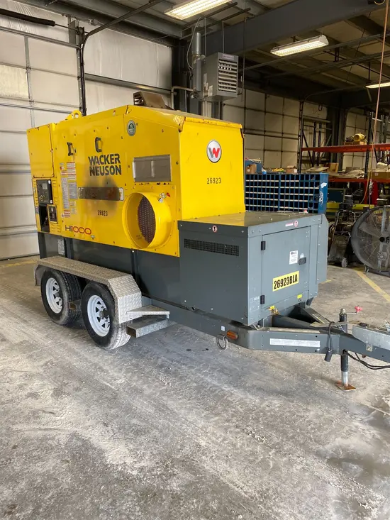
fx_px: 390
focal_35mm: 26
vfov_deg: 67.3
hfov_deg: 53.1
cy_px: 260
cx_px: 195
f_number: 1.8
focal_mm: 4.25
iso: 100
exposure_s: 1/60
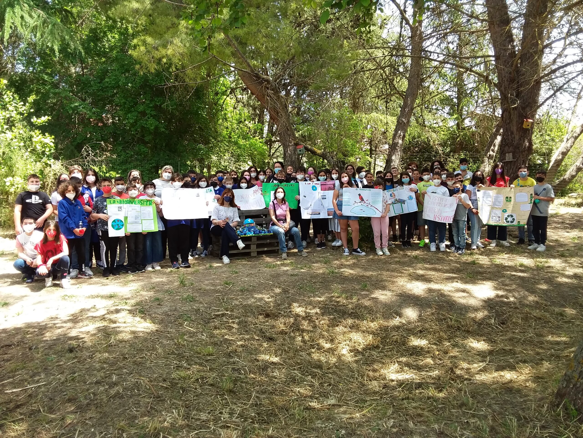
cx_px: 292
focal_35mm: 27
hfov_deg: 65.3
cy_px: 219
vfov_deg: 51.4
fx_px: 455
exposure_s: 1/185
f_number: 1.9
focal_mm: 2.91
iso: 40
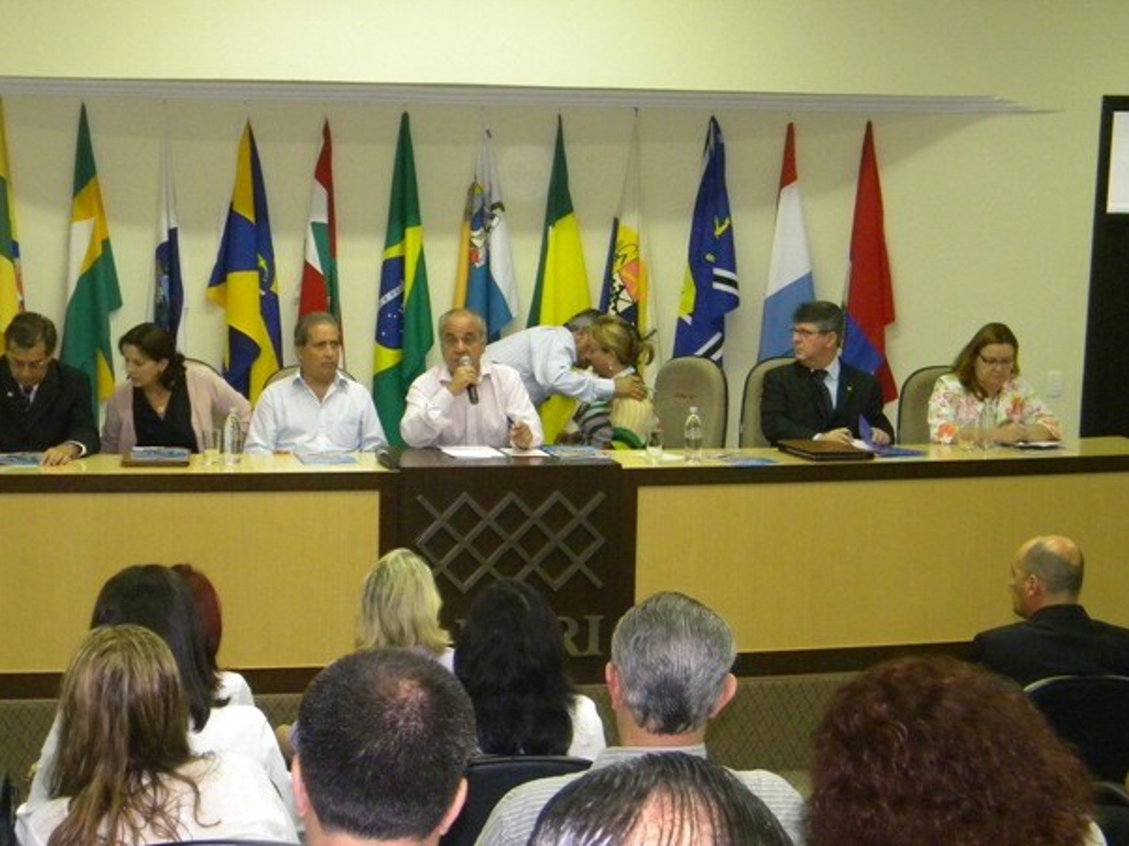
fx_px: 1956
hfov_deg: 32.1
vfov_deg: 24.4
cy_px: 469
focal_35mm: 60
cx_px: 439
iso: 401
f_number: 3.9
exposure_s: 1/30
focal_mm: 8.6
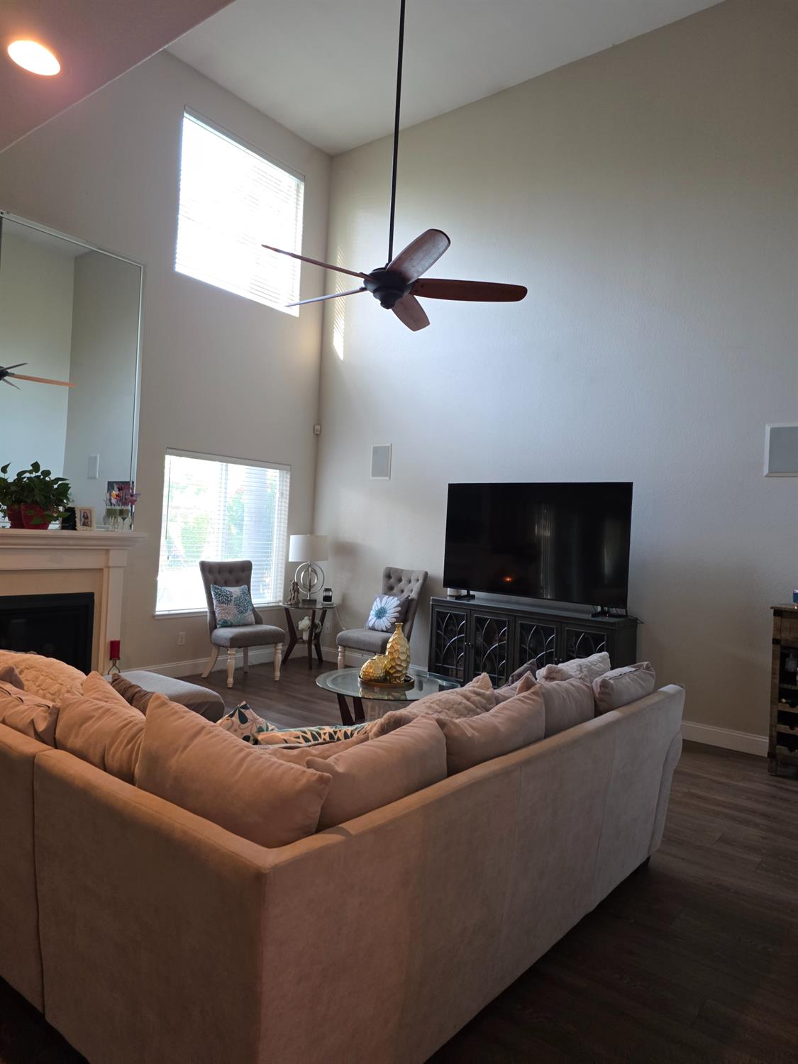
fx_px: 707
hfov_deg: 58.9
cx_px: 399
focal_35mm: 23
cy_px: 532
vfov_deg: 73.9
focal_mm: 6.25
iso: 400
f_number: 1.7
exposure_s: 1/120
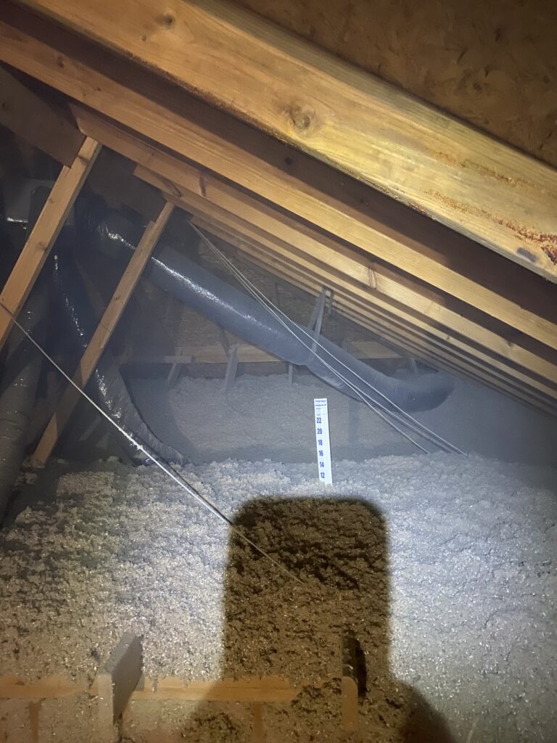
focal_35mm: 26
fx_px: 558
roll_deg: +2.5
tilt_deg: -3.0
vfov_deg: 67.3
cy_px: 372
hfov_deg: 53.1
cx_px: 278
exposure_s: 1/8
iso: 500
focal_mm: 4.25
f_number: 1.8
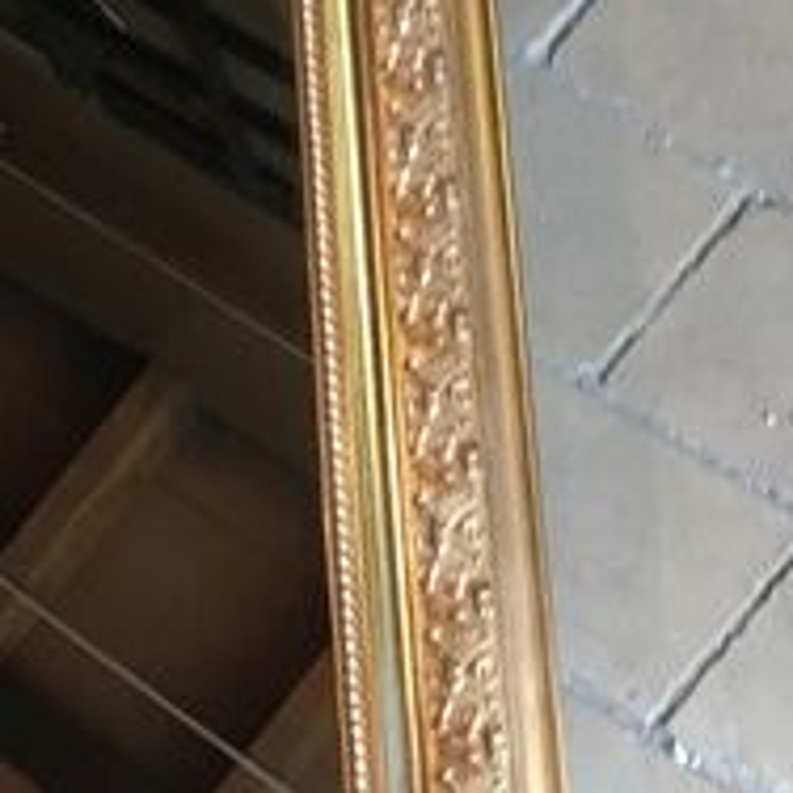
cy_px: 814
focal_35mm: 82
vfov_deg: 20.4
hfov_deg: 20.0
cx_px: -131
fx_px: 2125
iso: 200
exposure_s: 1/20
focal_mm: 4.15
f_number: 2.2
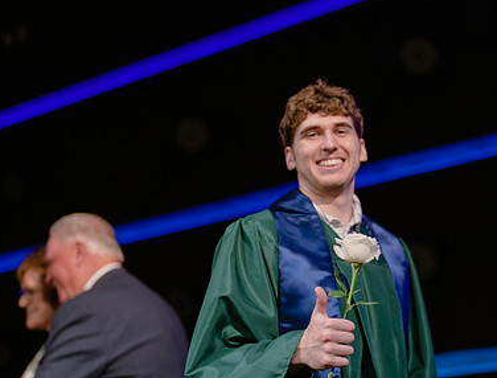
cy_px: 250
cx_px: 396
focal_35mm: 97
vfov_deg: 15.4
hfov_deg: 19.9
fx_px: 1400
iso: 640
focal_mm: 50
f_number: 1.2
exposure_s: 1/320
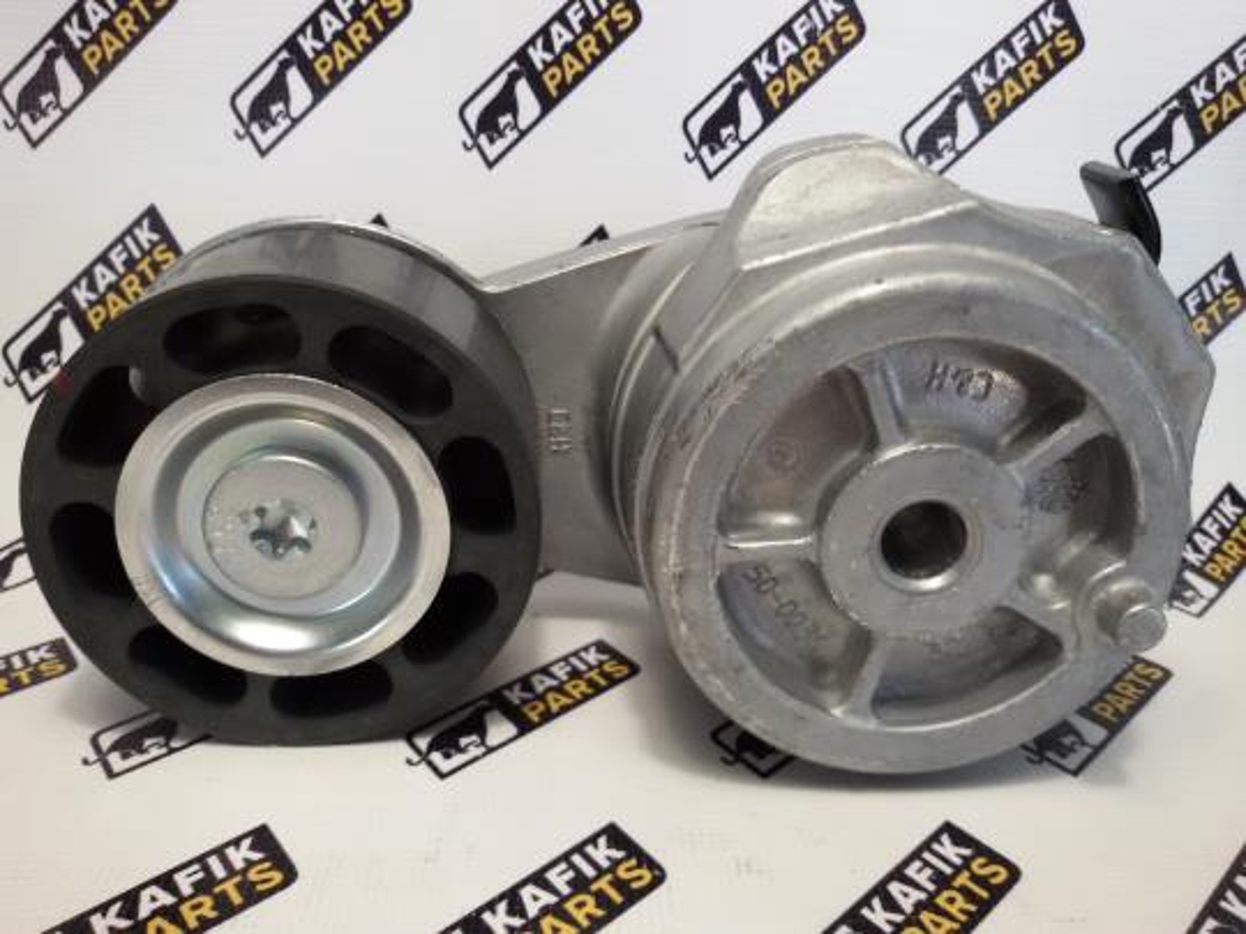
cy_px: 467
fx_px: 1116
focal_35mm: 31
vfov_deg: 45.4
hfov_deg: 58.4
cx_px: 623
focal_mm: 2.93
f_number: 2.4
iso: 64
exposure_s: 1/33
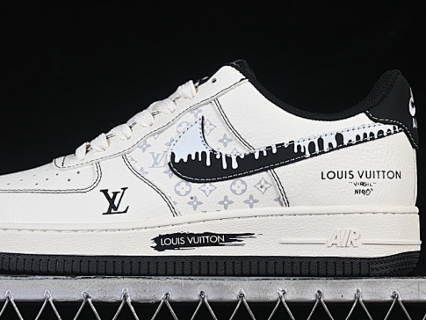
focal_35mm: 119
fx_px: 1465
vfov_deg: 12.5
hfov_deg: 16.5
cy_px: 130
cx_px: 191
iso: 160
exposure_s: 1/80
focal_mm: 50
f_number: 8
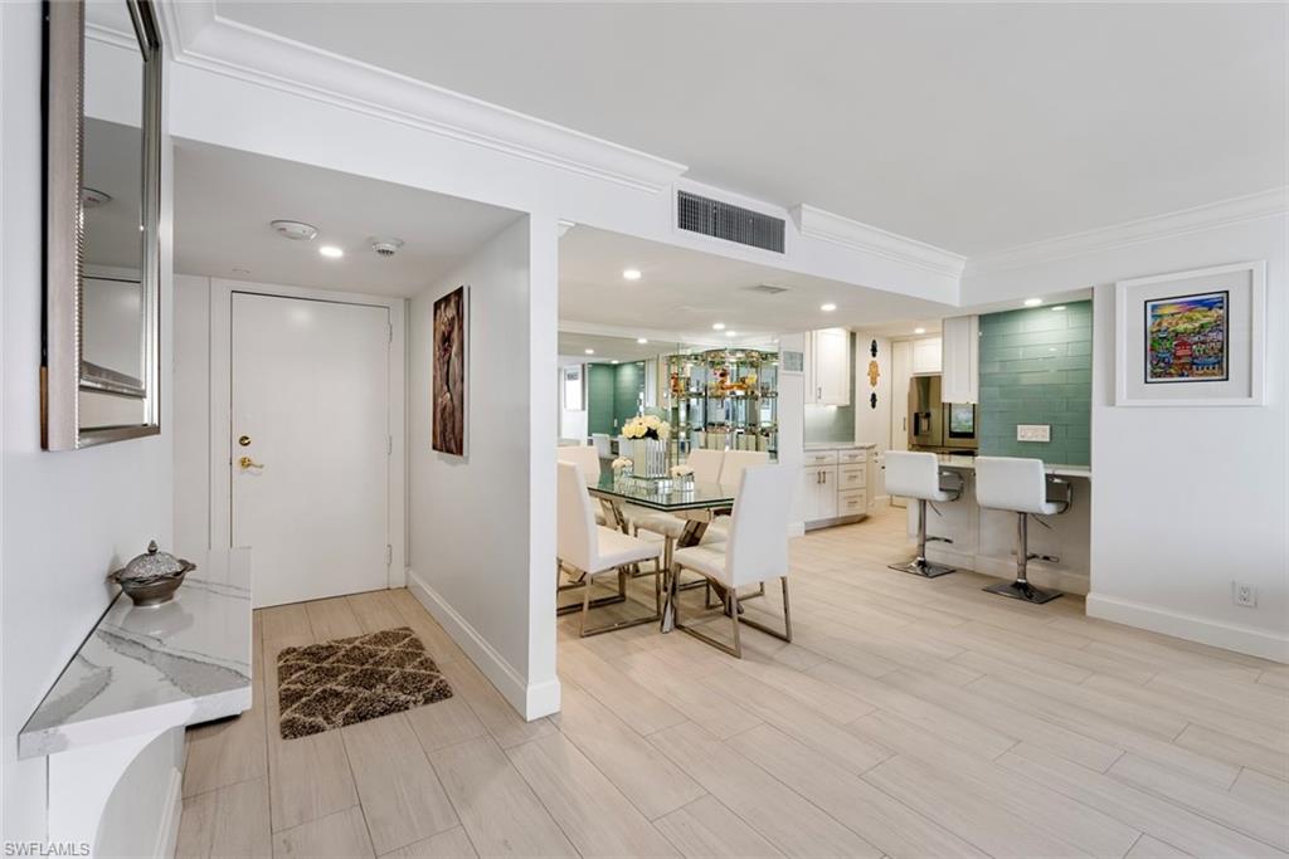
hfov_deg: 96.7
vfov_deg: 73.8
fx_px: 573
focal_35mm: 16
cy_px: 430
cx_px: 644
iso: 100
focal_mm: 16
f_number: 9
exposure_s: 1/1.25
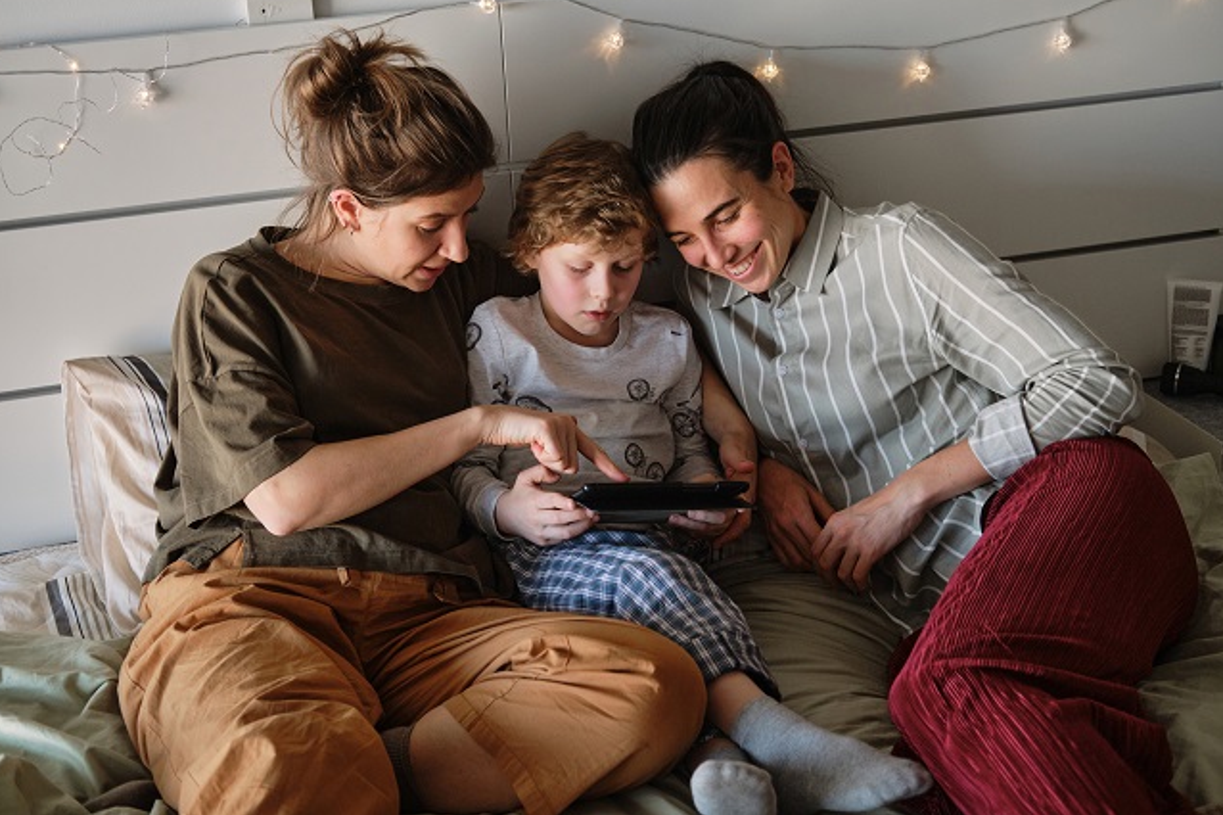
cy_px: 402
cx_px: 610
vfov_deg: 25.0
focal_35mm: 54
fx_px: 1834
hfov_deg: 36.9
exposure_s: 1/250
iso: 640
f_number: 3.2
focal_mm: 35
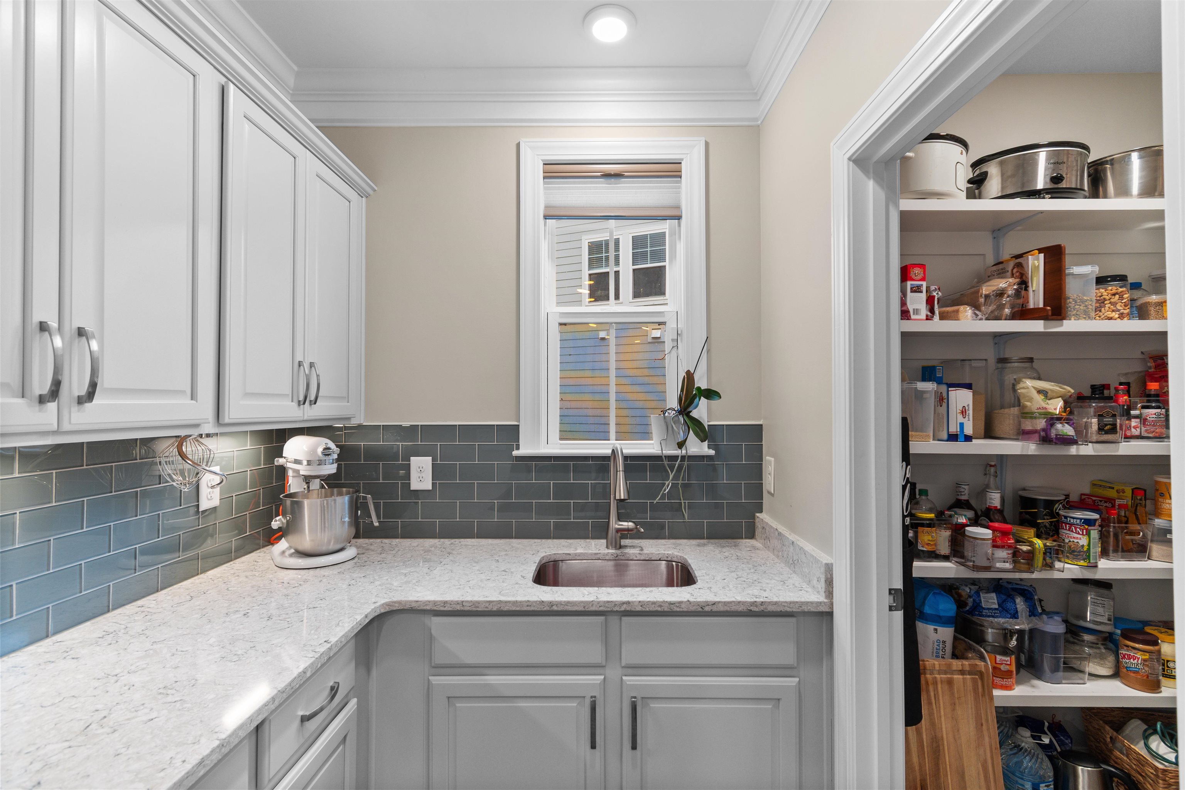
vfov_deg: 77.3
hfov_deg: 100.4
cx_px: 592
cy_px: 395
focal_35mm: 15
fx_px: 494
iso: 100
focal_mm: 10
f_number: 4.5
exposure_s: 1/8
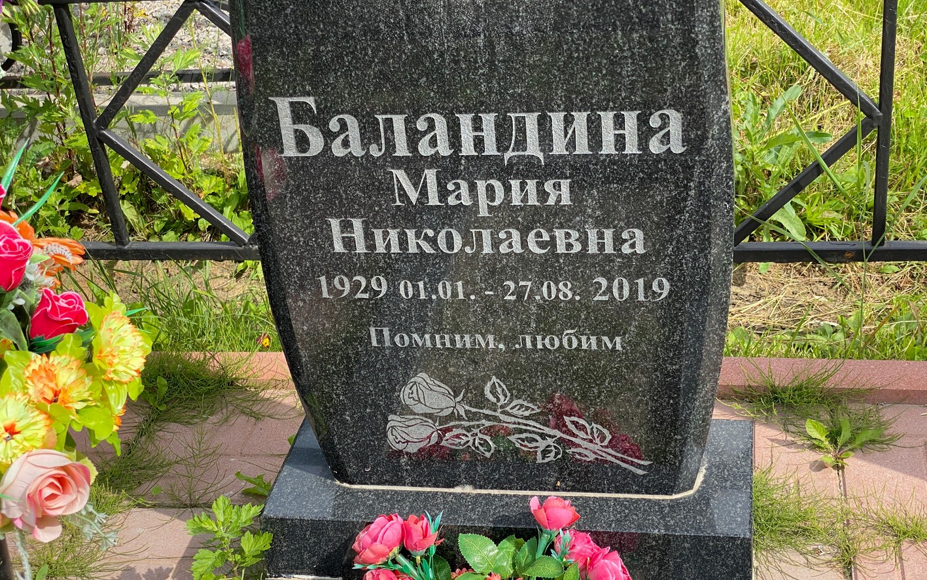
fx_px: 1415
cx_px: 459
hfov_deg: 36.3
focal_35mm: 56
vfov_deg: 23.2
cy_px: 289
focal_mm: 6
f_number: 2
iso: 20
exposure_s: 1/999
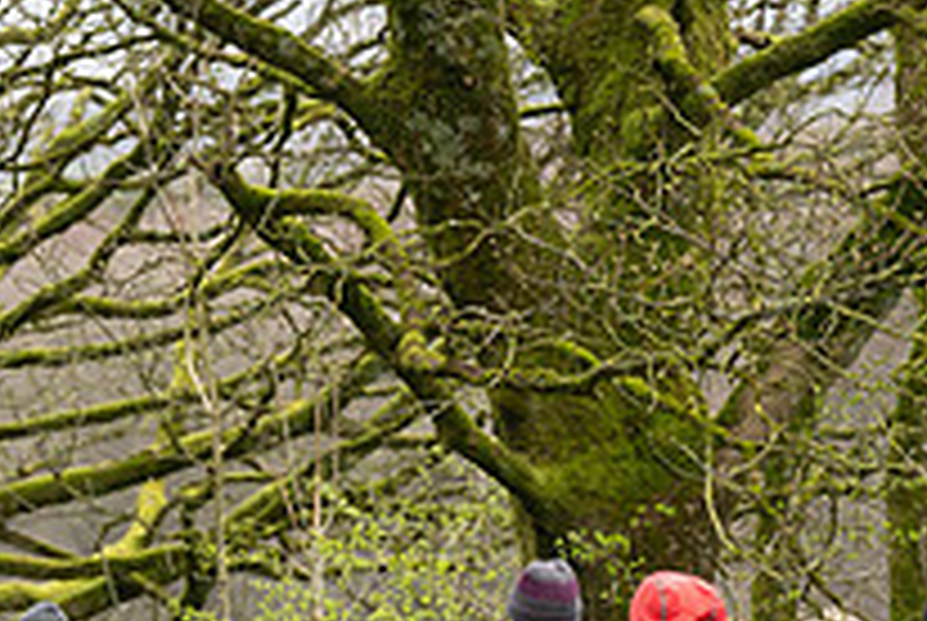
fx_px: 14492
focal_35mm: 562
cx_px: -104
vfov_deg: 2.5
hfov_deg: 3.7
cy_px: 749
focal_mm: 200
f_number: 3.5
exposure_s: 1/1000
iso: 1250
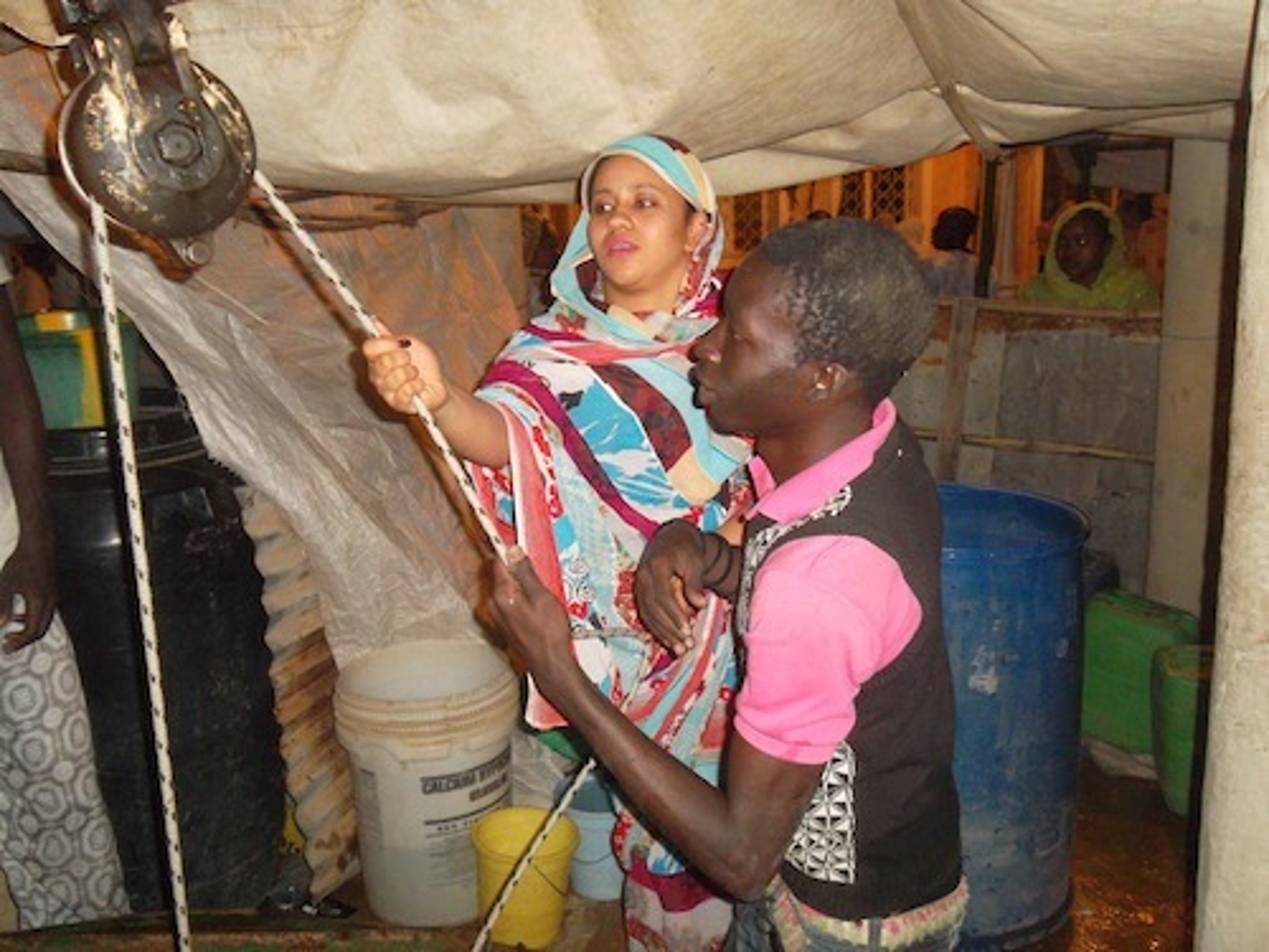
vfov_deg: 44.2
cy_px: 476
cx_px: 634
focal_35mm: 32
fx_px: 1173
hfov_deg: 56.8
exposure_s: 1/45
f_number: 3.7
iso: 480
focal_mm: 5.7
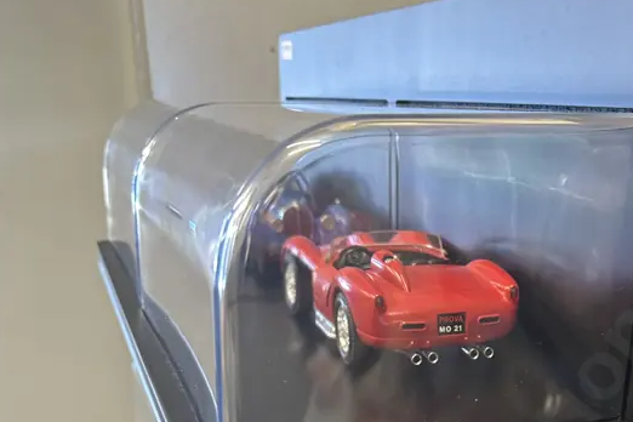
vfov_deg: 23.4
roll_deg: -2.7
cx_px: 441
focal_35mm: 49
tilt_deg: -28.2
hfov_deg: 39.7
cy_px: 588
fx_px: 862
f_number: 1.78
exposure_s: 1/50
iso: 250
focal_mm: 6.86
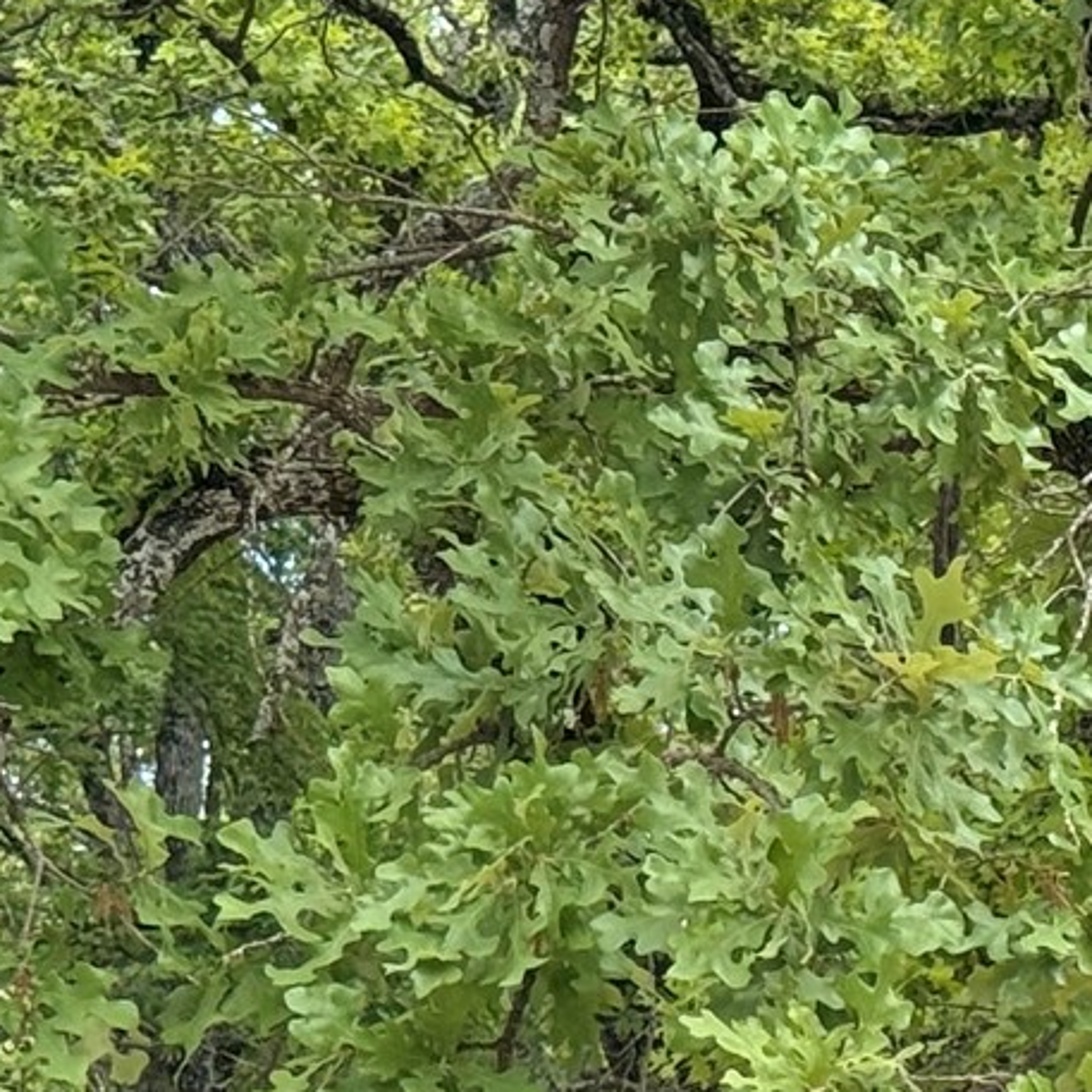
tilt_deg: +4.1
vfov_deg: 9.0
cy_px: 1572
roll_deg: +0.3
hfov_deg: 8.9
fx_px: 6781
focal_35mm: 190
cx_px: 1859
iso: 100
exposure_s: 1/1013
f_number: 1.78
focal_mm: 6.76
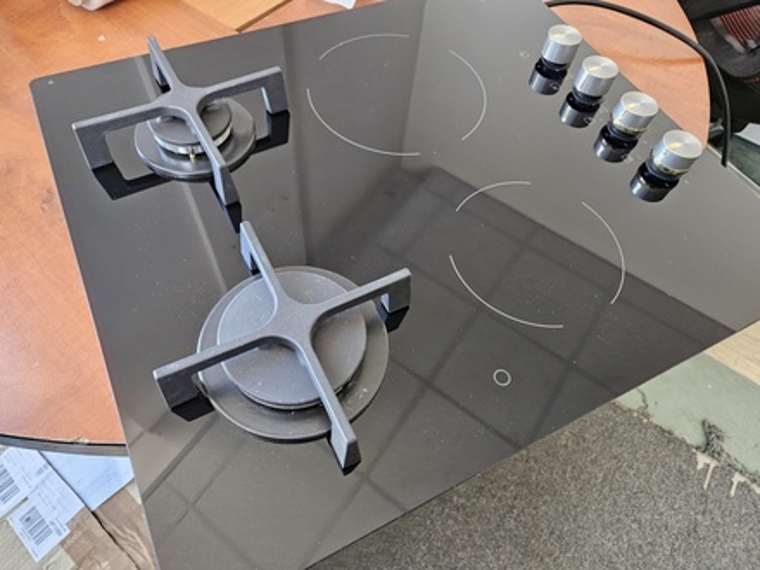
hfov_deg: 73.9
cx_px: 380
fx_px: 505
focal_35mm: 23
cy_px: 285
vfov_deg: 58.9
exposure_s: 1/100
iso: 1000
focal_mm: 5.4
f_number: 1.8
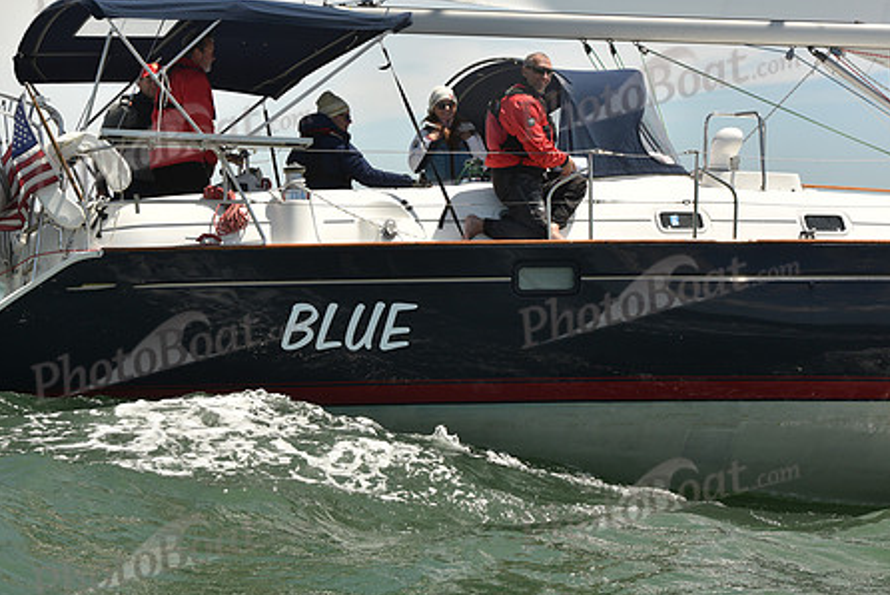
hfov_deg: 19.6
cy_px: 221
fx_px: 2573
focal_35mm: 104
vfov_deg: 13.2
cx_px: 417
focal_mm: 80
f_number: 11
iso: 320
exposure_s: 1/800
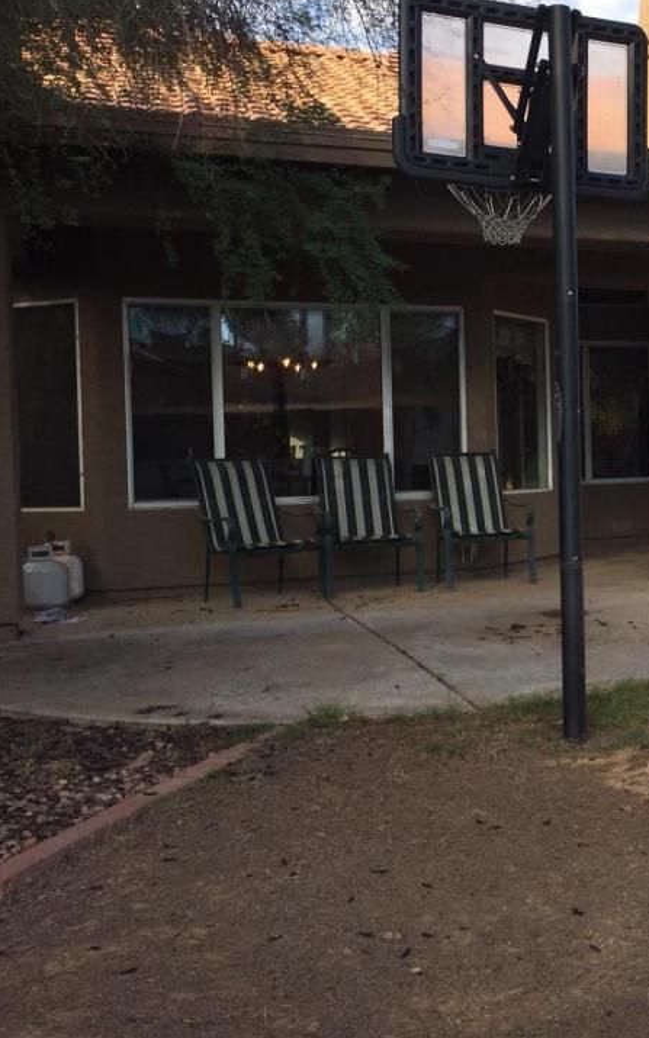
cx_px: 717
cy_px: 482
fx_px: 1245
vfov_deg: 45.2
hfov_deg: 26.8
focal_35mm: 44
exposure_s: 1/732
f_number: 2.2
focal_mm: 4.15
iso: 32
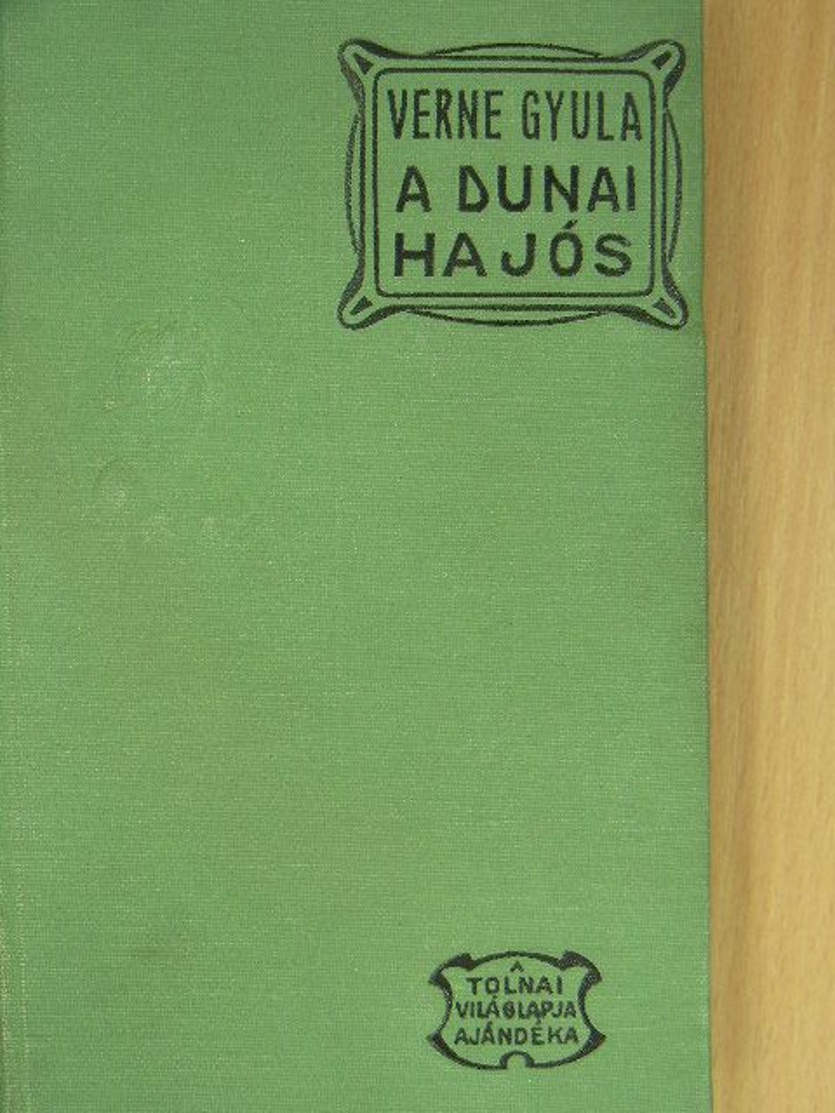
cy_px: 556
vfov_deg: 27.8
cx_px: 418
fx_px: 2251
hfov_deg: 21.0
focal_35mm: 70
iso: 50
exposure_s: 1/5.6
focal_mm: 11.7
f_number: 3.5
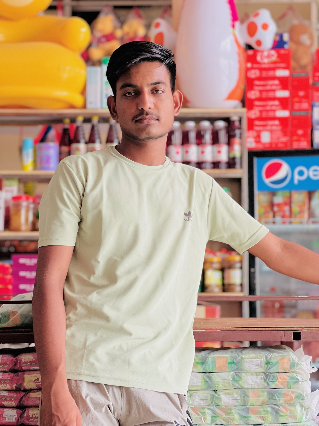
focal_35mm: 77
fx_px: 946
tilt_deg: +6.0
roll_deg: +1.0
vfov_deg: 25.3
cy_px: 213
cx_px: 160
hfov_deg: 19.1
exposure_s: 1/63
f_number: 2.8
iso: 250
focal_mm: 9
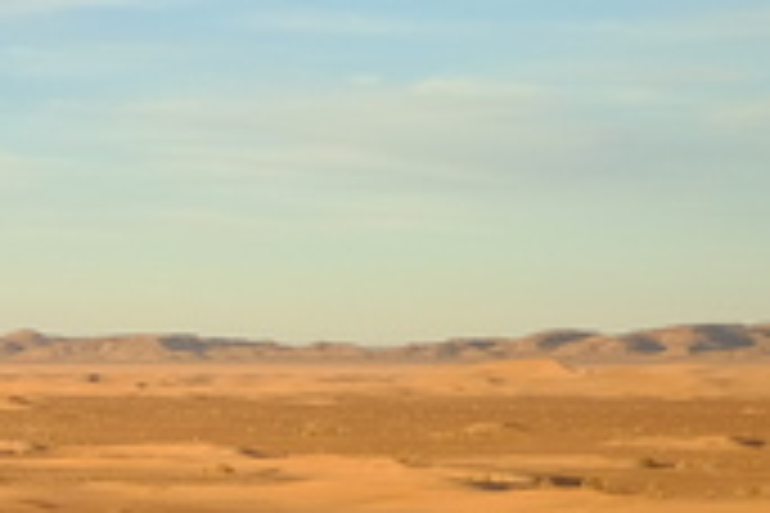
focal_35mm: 164
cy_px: 767
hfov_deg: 11.1
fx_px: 3508
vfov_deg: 8.2
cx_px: -874
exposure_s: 1/600
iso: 200
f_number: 2
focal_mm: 23
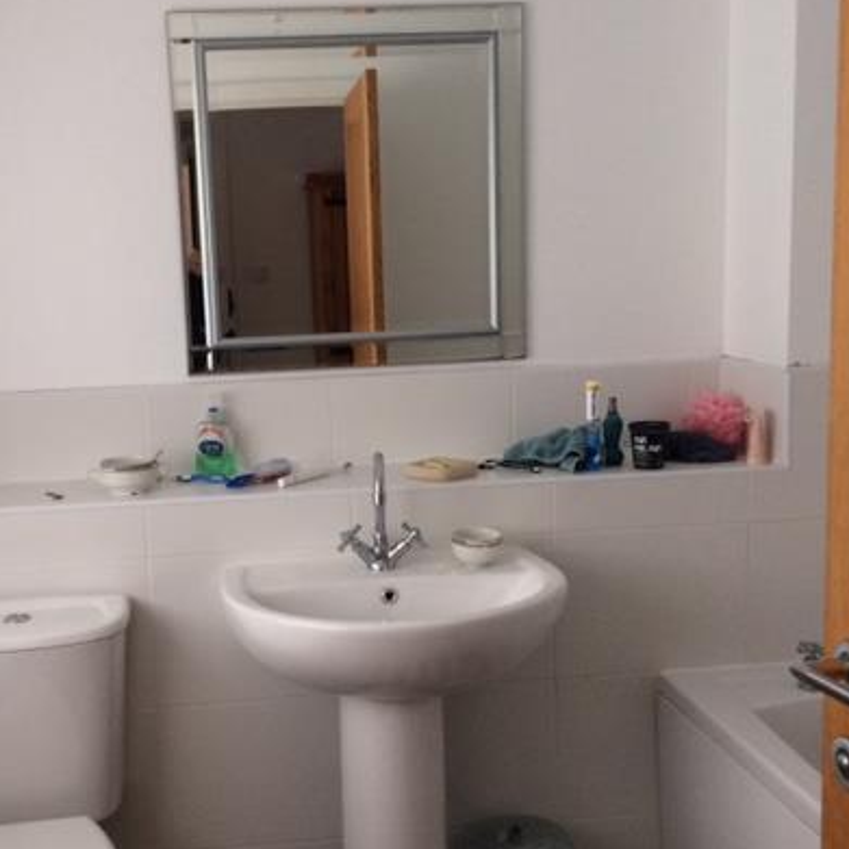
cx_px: 295
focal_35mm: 42
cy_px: 436
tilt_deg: -9.5
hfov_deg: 39.6
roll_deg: +4.3
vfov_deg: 40.0
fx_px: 1165
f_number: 2.2
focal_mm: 4.15
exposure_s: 1/33
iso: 160
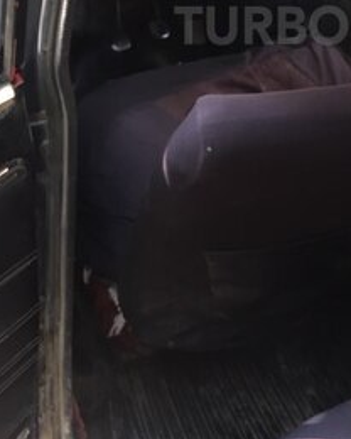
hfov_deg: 27.3
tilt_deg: -18.6
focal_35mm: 54
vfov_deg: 32.6
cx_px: 304
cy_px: 25
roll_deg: -3.0
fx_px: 701
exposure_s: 1/33
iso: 32
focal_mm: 4.15
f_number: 2.2
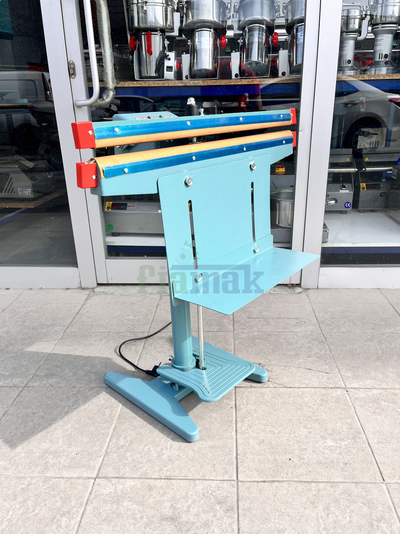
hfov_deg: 53.1
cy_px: 267
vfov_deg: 67.3
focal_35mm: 26
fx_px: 401
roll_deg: +2.3
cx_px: 200
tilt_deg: -20.2
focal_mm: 5.1
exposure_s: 1/1404
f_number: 1.6
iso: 50
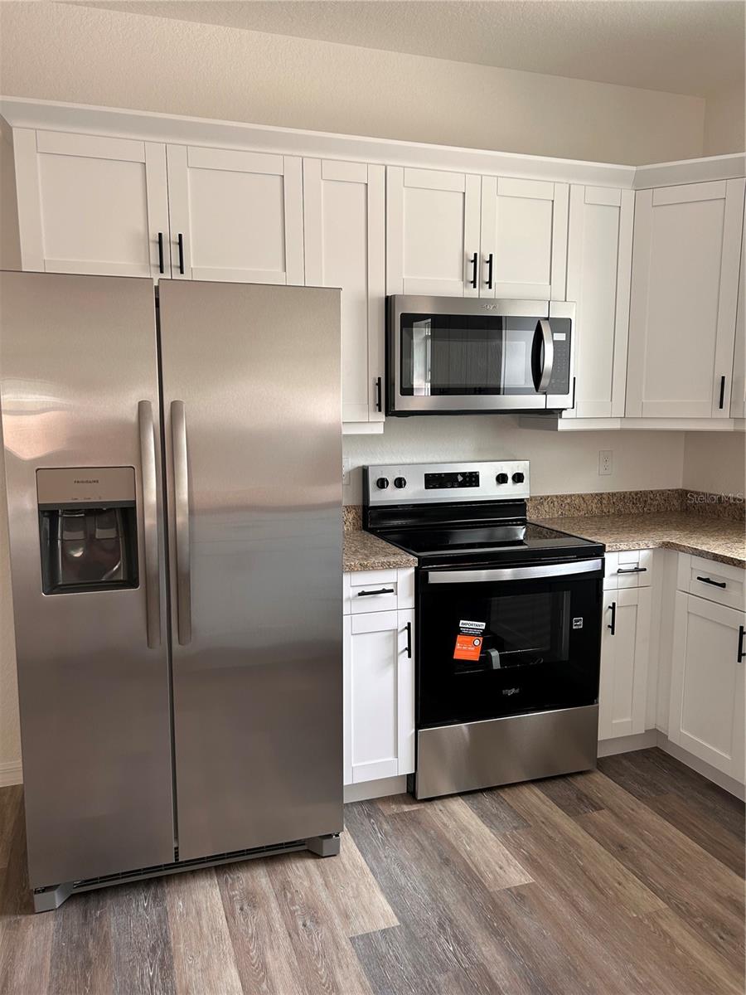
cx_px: 373
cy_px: 498
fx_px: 747
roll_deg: +0.5
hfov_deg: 53.1
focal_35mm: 26
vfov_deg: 67.3
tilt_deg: -8.1
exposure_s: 1/121
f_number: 1.5
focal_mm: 5.7
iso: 100
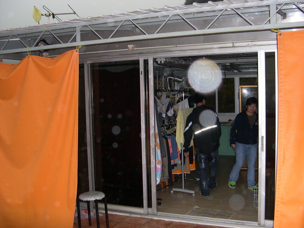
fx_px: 342
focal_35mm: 39
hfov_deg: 47.9
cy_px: 113
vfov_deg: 36.8
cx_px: 156
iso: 209
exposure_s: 1/60
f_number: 2.8
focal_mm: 8
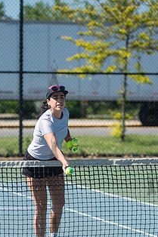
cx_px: 52
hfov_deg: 5.4
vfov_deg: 8.2
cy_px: 145
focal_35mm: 252
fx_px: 1661
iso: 200
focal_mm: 135
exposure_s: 1/2500
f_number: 3.5
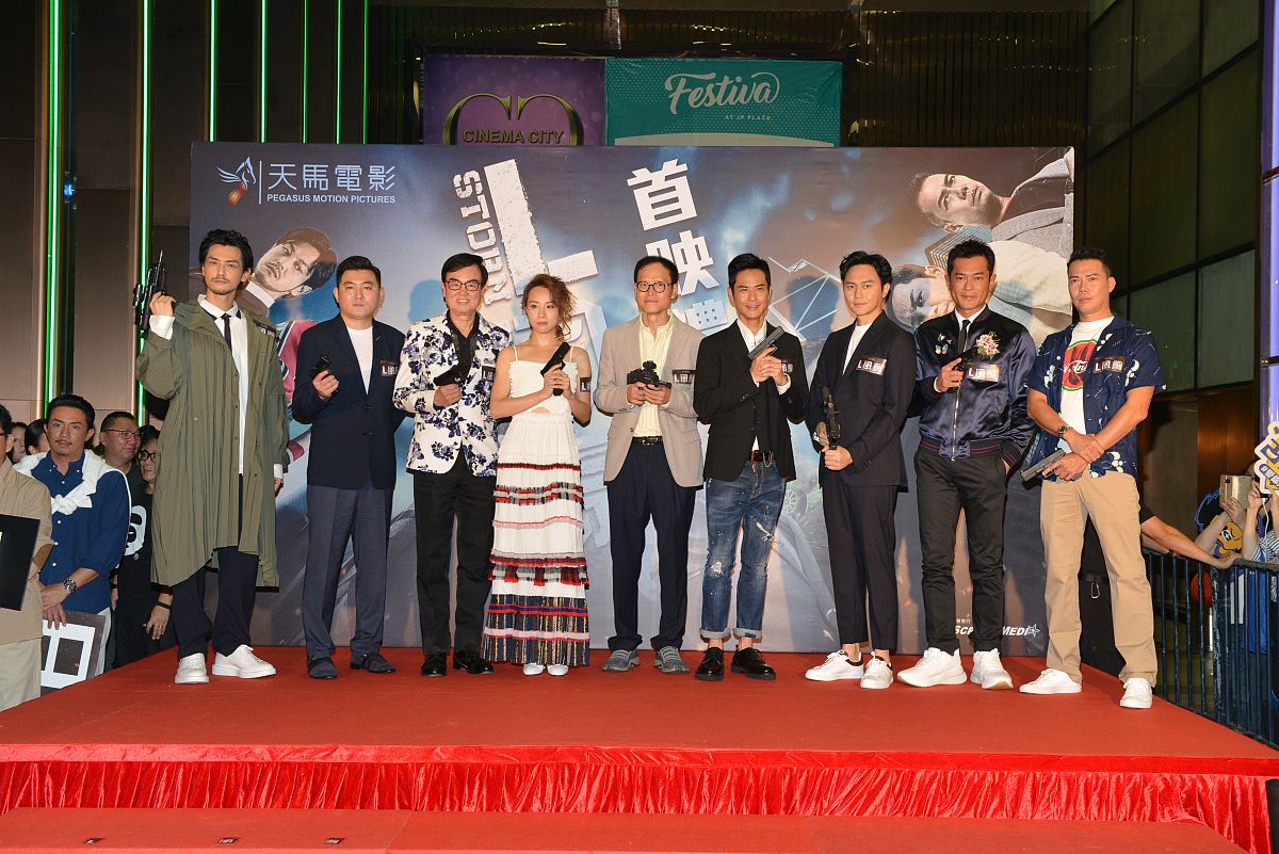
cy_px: 427
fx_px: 1422
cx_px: 640
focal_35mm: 40
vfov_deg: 33.4
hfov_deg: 48.4
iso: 1250
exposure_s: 1/160
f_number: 5
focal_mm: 40
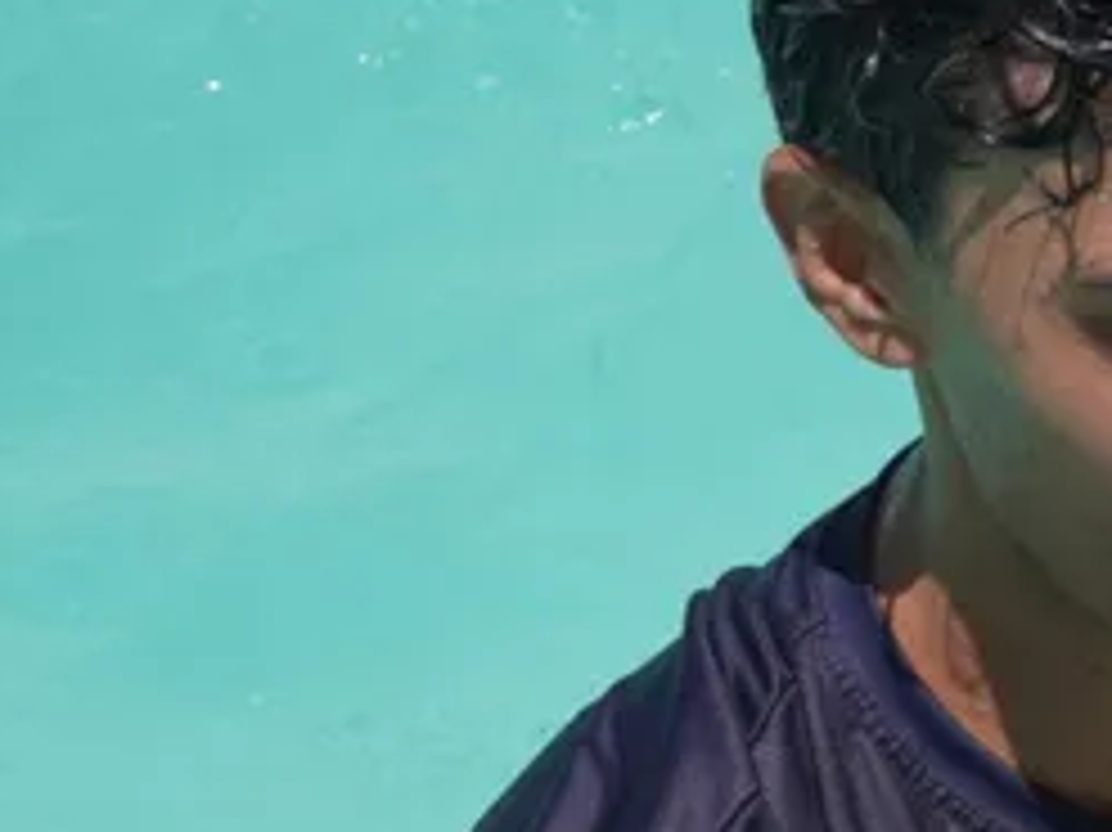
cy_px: 1003
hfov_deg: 7.9
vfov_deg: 6.0
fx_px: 7877
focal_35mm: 245
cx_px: 1886
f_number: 5.6
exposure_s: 1/1250
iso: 100
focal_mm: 35
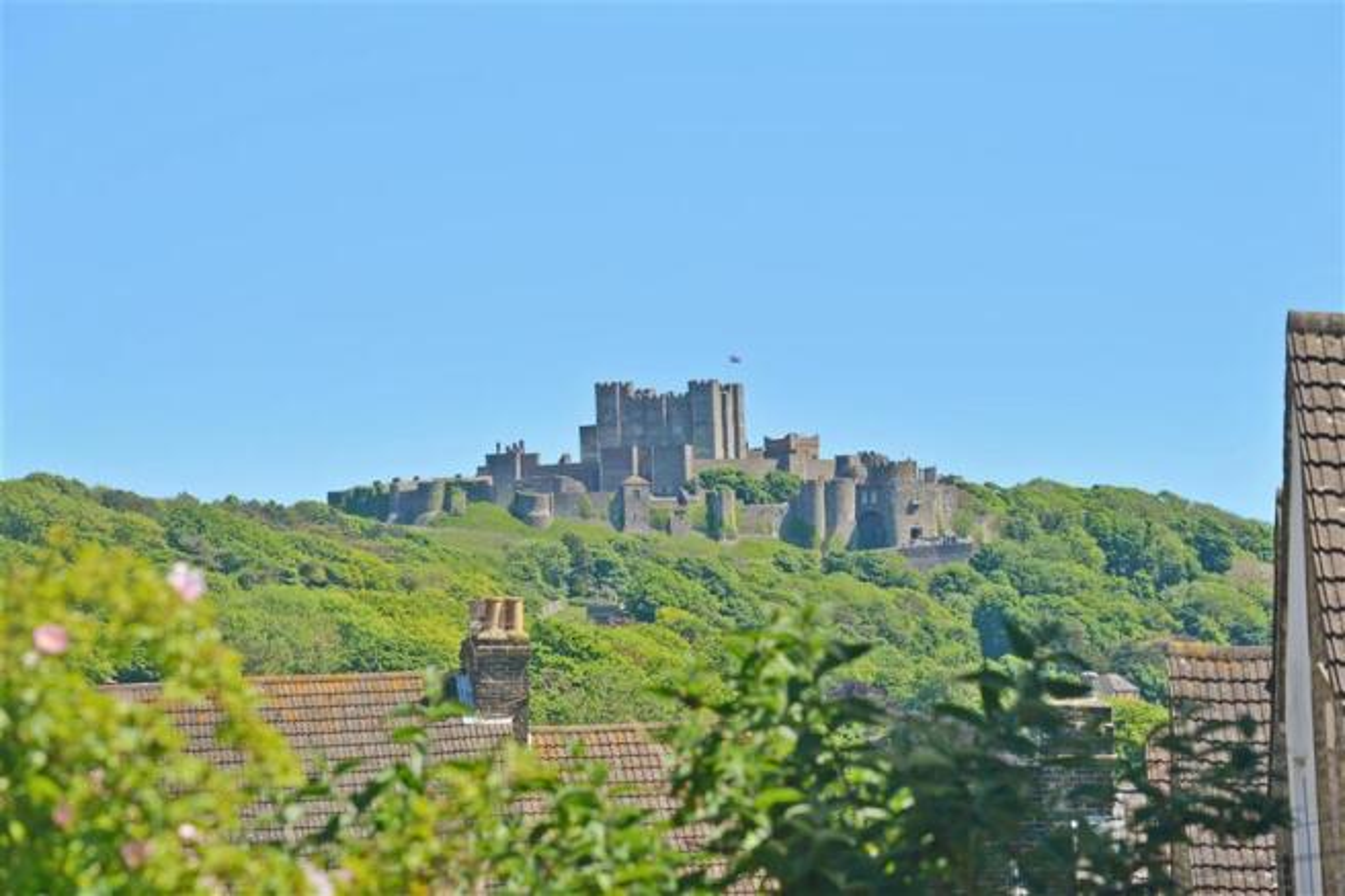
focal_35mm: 188
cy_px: 448
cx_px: 672
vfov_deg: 7.3
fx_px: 7003
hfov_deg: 11.0
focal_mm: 125
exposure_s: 1/250
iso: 100
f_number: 8
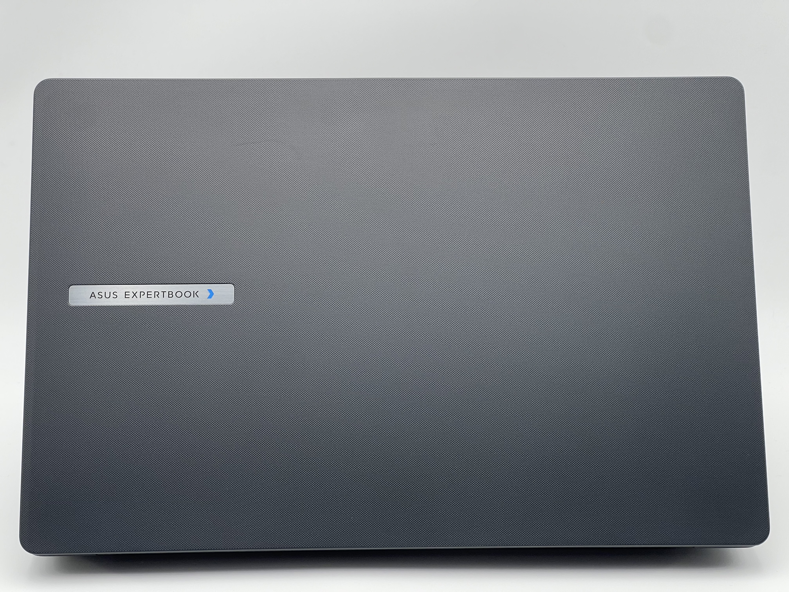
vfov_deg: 19.1
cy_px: 296
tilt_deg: -17.8
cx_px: 394
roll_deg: +0.6
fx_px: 1755
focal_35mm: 77
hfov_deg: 25.3
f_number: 2.8
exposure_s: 1/100
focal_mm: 9
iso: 50
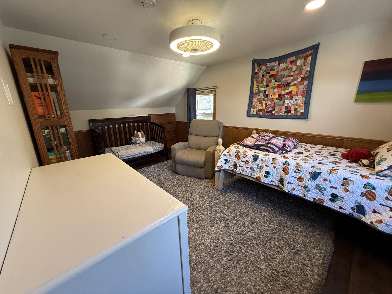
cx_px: 196
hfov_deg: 102.1
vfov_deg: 85.7
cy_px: 147
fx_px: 159
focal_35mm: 14
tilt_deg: -13.3
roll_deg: +0.8
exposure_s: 1/60
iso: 200
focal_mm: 2.22
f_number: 2.2
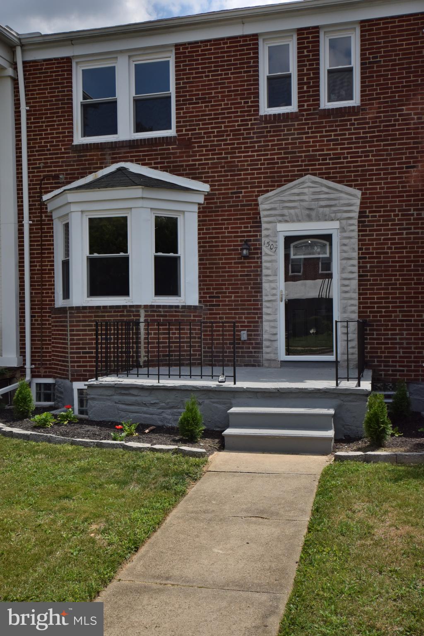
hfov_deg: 36.9
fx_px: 636
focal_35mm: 36
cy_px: 318
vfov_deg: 53.1
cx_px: 212
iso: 400
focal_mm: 24
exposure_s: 1/4000
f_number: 4.5
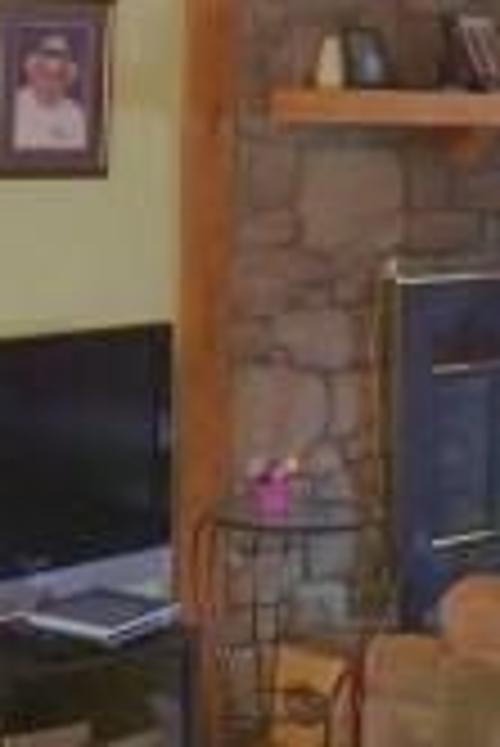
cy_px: 108
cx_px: 225
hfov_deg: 12.6
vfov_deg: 18.5
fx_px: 2266
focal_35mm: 109
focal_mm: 4.12
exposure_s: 1/30
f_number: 2.2
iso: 100
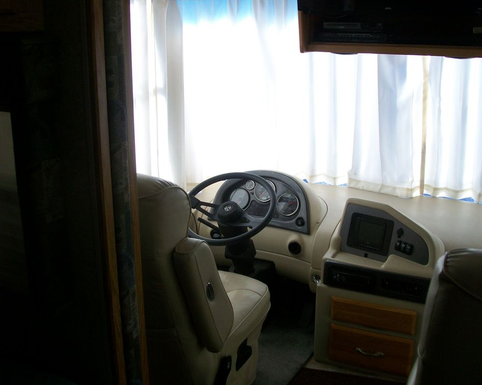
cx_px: 236
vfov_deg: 39.2
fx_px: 542
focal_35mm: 38
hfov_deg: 47.9
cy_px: 192
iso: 64
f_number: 2.7
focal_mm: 6
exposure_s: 1/125
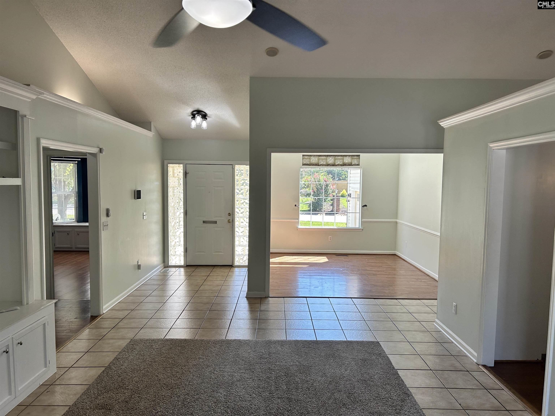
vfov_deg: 53.1
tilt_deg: -3.8
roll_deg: -0.7
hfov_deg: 67.3
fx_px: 417
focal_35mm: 26
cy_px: 208
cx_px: 278
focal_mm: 5.7
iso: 40
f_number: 1.5
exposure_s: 1/230
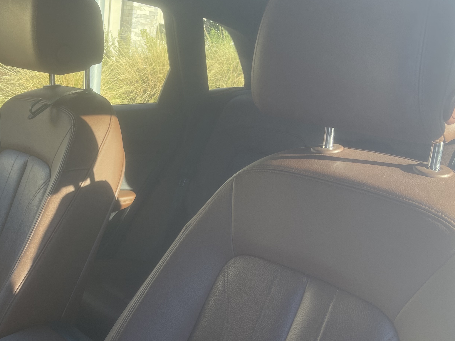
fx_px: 539
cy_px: 174
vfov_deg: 35.1
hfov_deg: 44.8
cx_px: 137
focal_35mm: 41
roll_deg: -4.8
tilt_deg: -14.5
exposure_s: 1/121
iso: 32
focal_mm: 5.1
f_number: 1.6
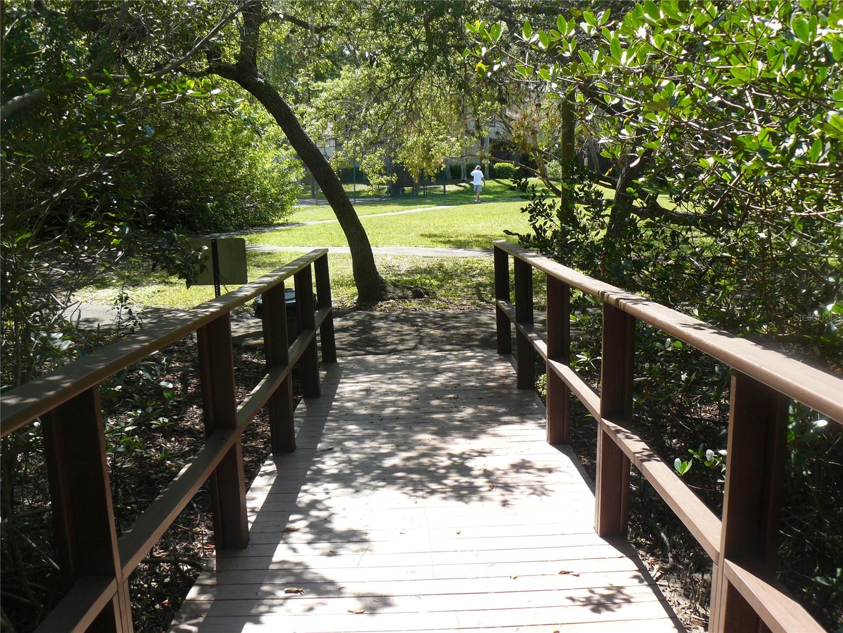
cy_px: 316
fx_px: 877
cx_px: 422
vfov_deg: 39.7
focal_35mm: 36
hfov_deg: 51.4
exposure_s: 1/200
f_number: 4
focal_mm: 6
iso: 100
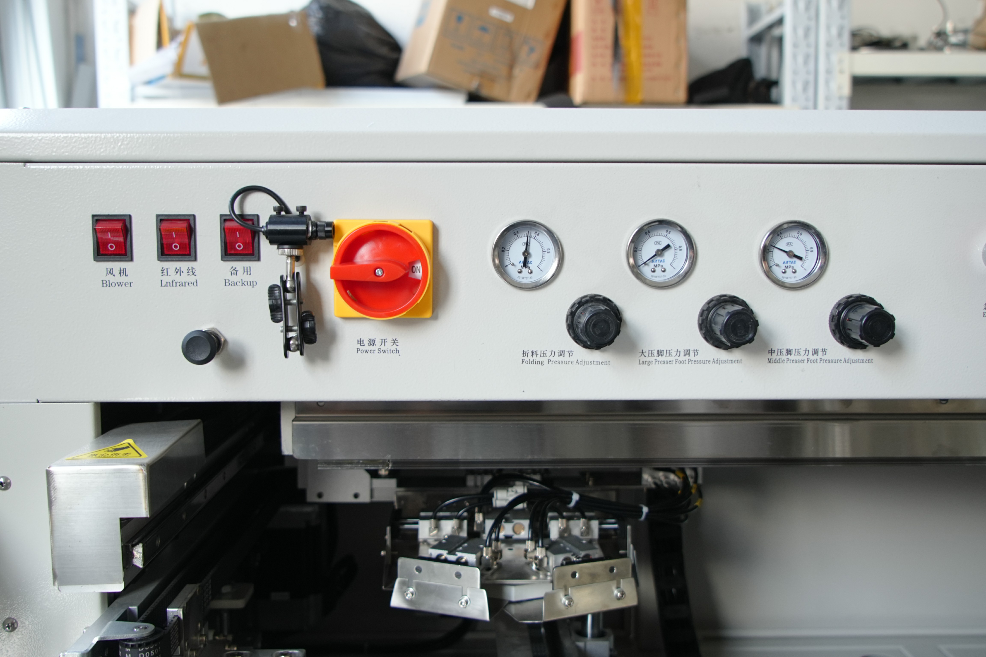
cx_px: 493
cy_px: 328
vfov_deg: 36.9
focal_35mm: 36
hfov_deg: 53.1
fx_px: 986
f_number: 4
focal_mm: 24
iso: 500
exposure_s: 1/50
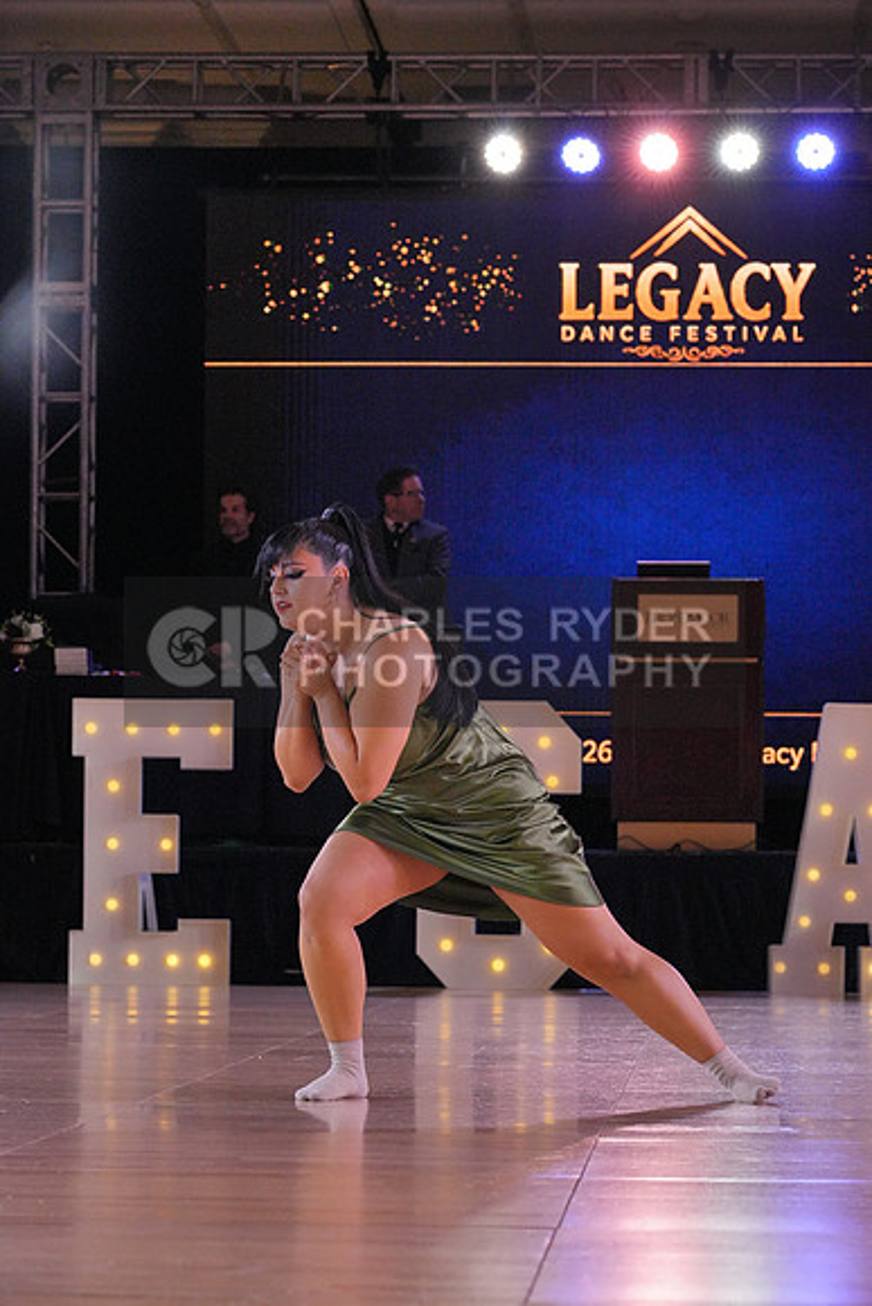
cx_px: 436
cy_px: 653
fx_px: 4393
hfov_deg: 11.3
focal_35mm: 121
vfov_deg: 16.9
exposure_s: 1/500
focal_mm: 121
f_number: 7.1
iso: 6400
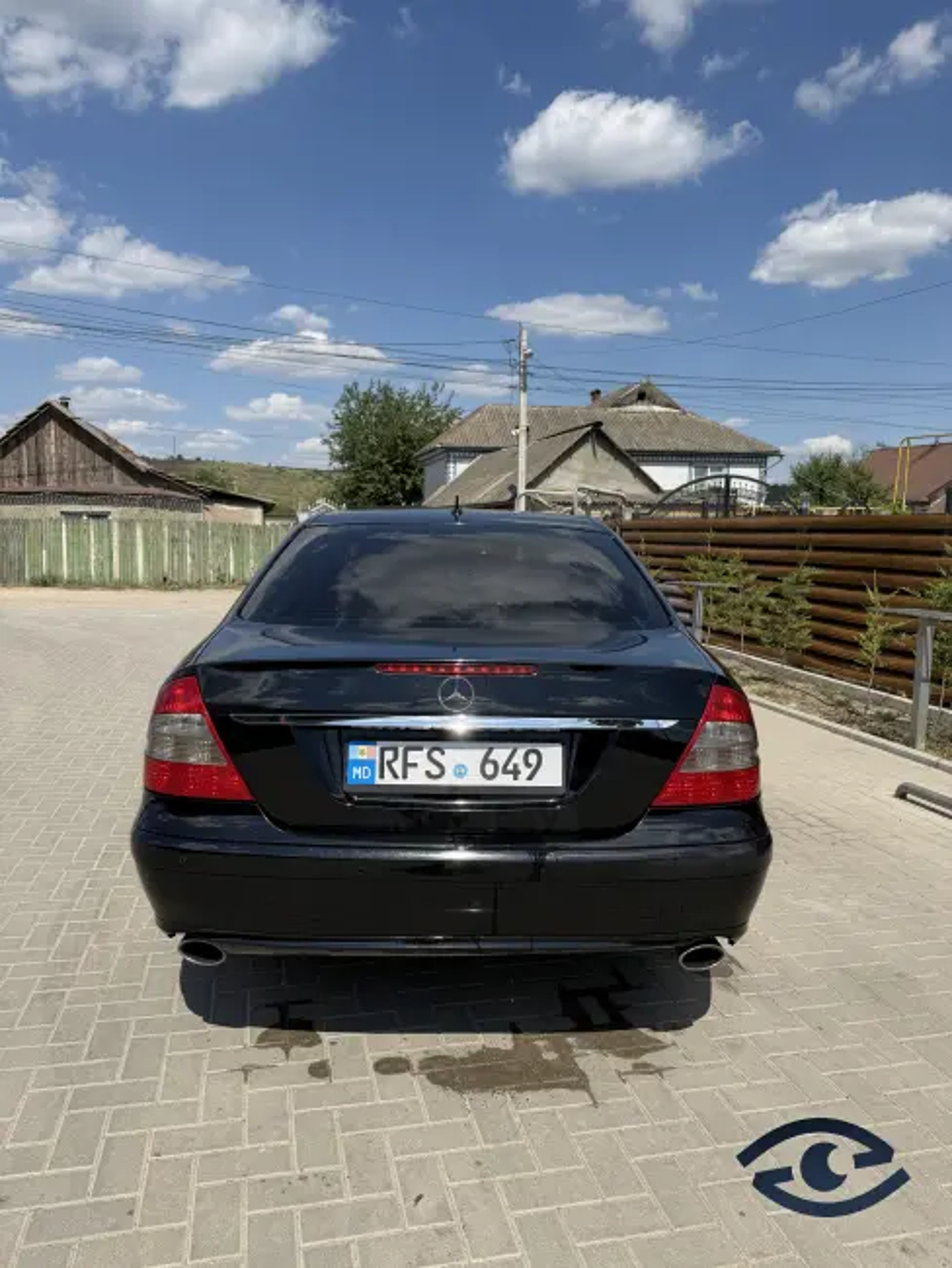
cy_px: 634
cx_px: 476
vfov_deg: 71.6
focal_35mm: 24
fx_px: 879
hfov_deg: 56.8
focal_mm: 6.76
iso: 80
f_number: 1.78
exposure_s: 1/4975
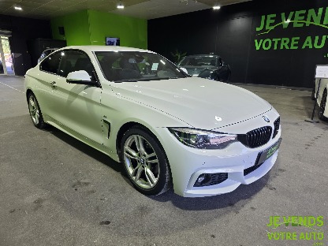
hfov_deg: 73.9
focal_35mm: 23
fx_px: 218
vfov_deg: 58.9
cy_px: 123
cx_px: 164
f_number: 1.7
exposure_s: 1/100
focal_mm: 6.25
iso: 40
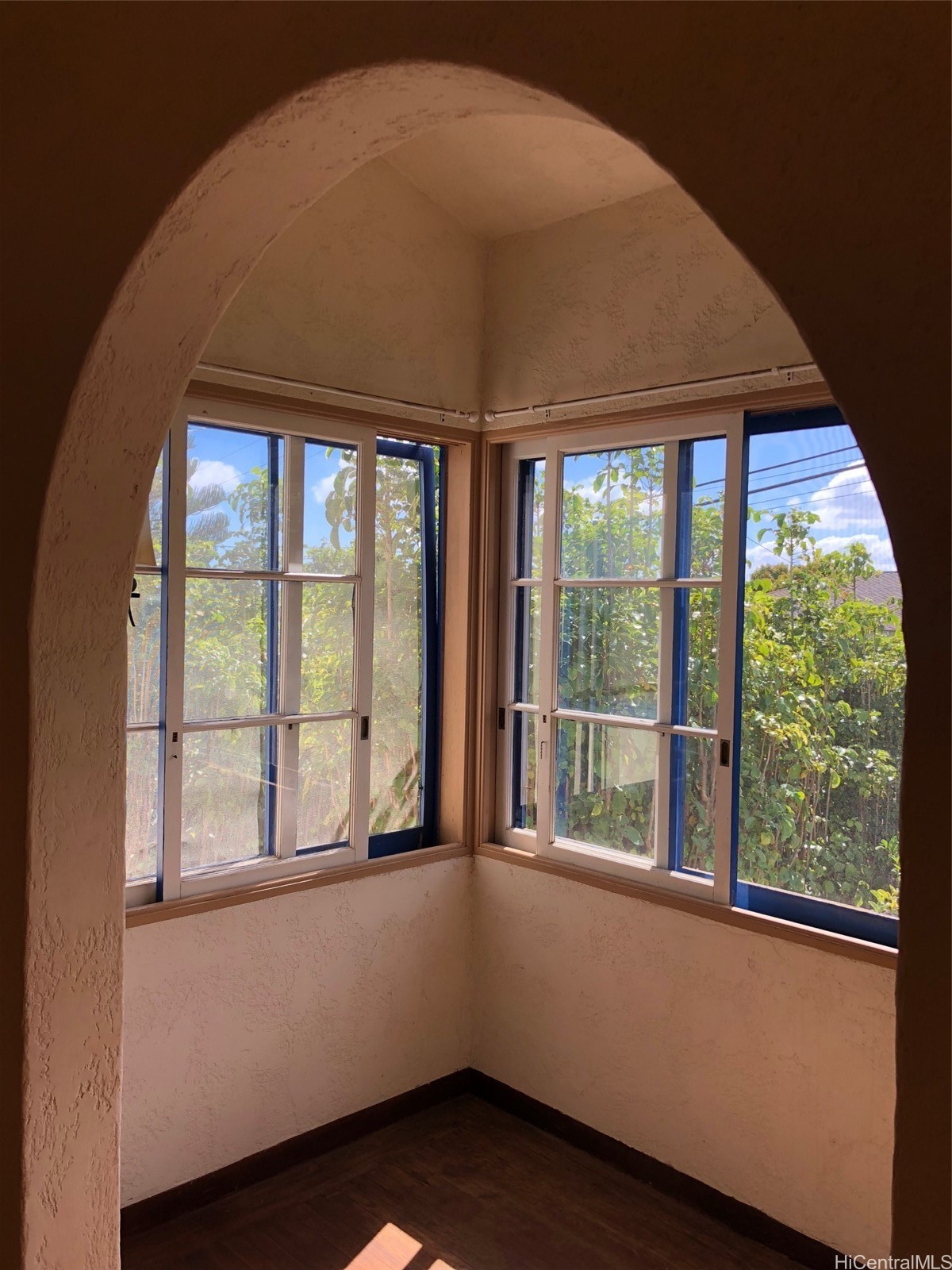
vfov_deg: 63.4
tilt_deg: -4.0
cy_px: 635
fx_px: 1027
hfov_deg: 49.7
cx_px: 476
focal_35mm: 28
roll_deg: -1.3
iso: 20
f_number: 1.8
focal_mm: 4
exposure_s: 1/349
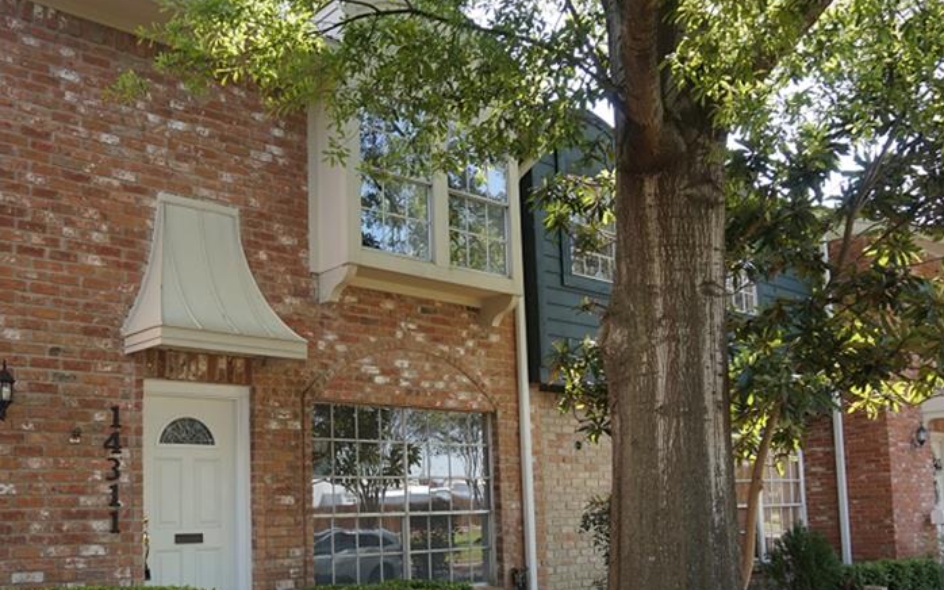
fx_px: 900
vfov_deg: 35.6
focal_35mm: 35
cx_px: 319
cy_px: 430
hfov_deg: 54.3
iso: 100
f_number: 5
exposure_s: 1/80
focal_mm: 16
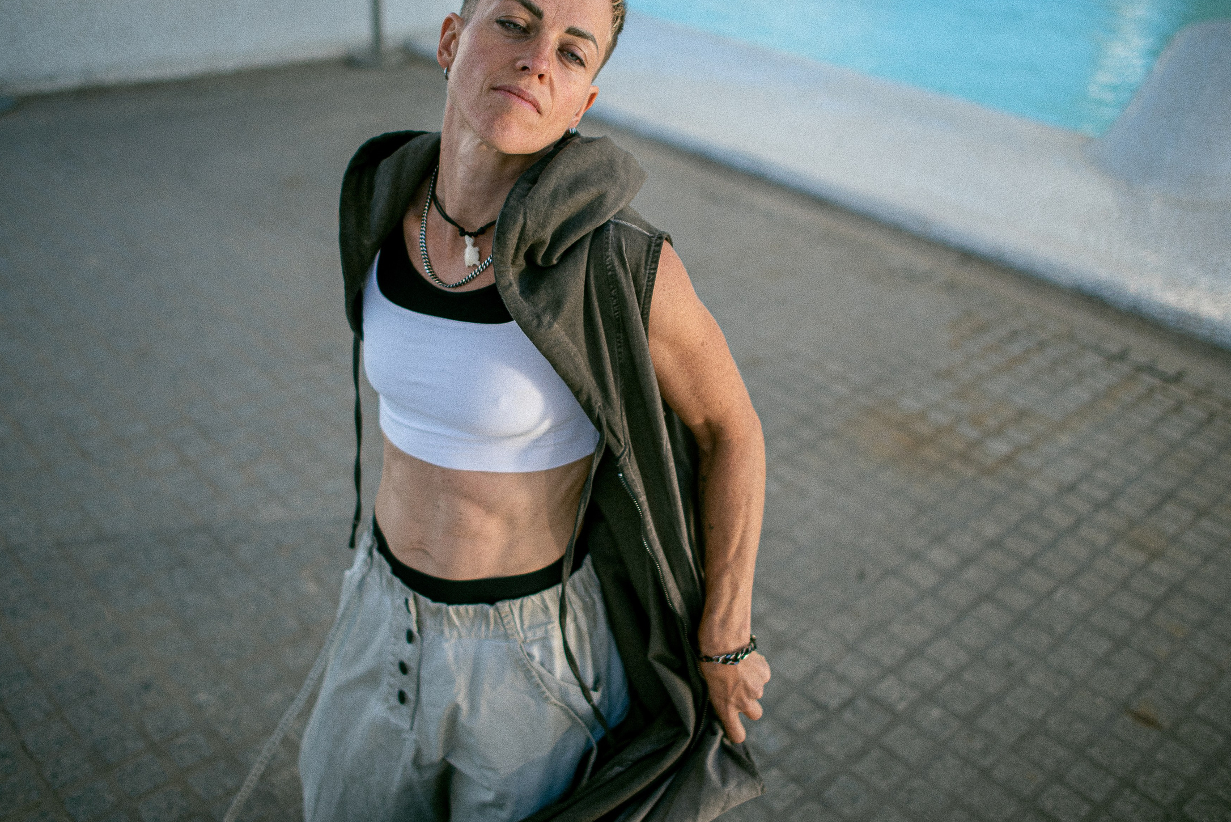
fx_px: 1129
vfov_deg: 39.9
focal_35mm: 33
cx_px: 593
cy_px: 357
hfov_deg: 57.2
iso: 250
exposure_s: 1/2000
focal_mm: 28
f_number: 1.8
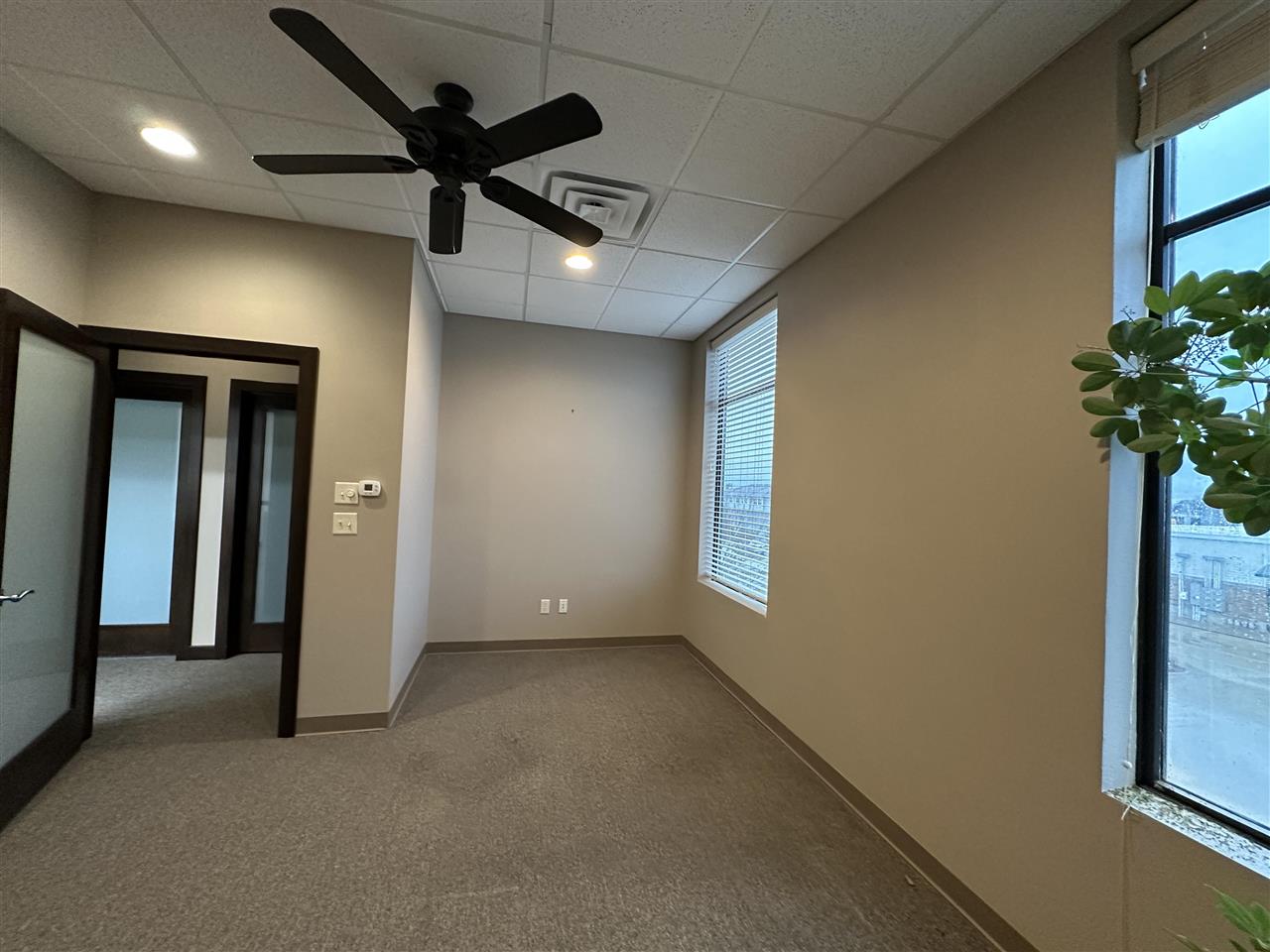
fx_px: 514
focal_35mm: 14
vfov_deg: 85.7
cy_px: 476
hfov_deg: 102.1
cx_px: 635
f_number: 2.2
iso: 400
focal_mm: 2.22
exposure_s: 1/60
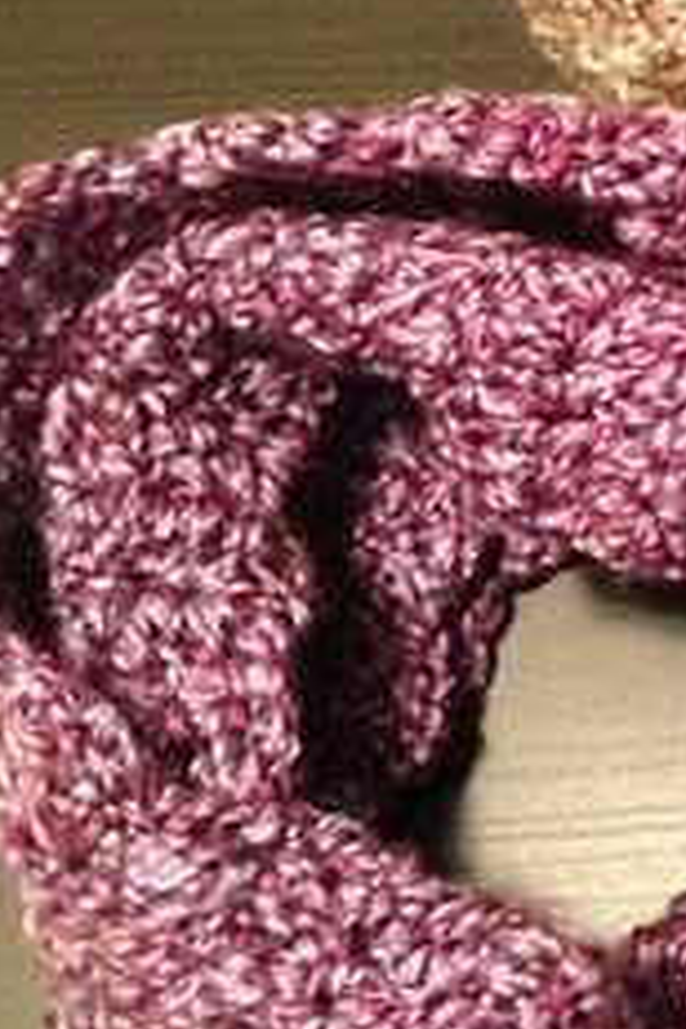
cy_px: 232
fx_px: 2715
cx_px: 1091
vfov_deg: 21.2
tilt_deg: -66.9
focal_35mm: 95
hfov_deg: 13.4
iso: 800
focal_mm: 4.12
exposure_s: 1/15
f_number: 2.4
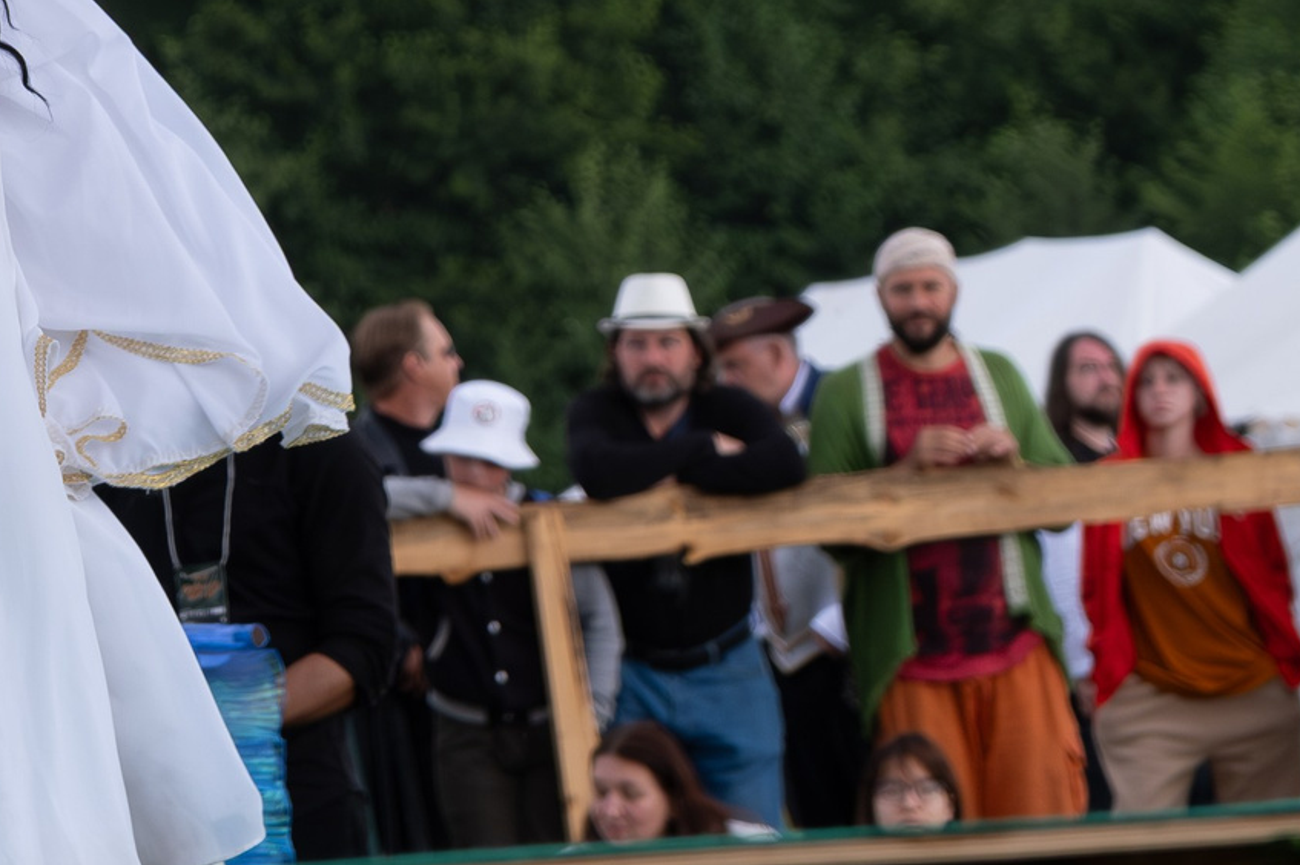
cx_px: 124
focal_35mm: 251
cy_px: -289
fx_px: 9060
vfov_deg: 5.4
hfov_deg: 8.2
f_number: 3.6
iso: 800
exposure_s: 1/1000
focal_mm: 55
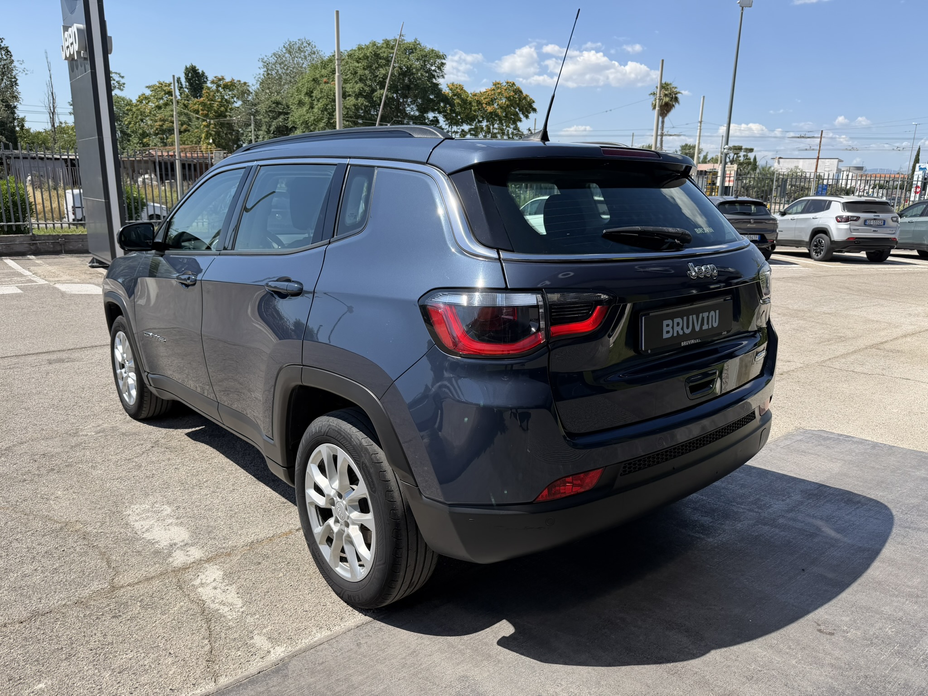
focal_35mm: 24
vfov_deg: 56.8
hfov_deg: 71.6
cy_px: 348
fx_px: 643
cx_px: 464
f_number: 1.78
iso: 80
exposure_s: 1/3279
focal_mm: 6.76
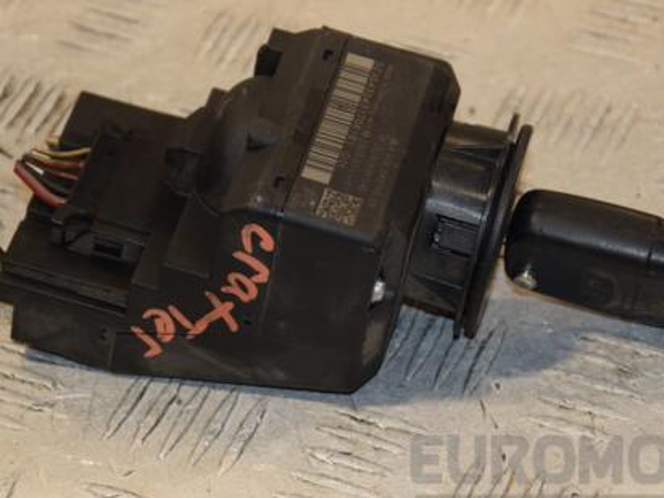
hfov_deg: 11.1
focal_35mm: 179
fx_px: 3428
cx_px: 380
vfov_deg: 8.3
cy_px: 245
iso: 800
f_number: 5.6
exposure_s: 1/200
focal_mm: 85
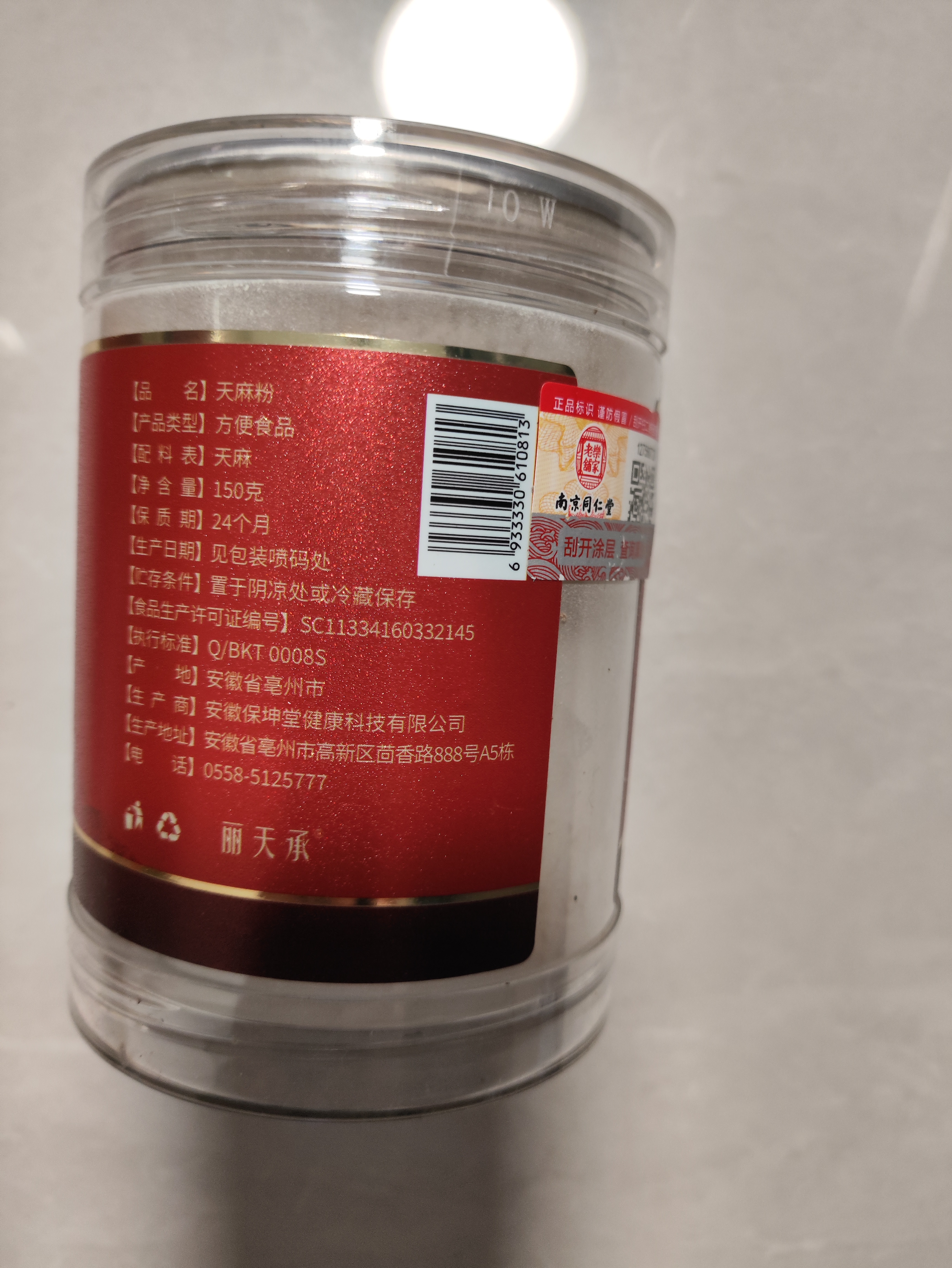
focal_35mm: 24
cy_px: 634
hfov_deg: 56.9
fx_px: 879
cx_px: 476
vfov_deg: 71.6
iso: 89
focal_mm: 4.68
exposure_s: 1/33.3
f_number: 1.8
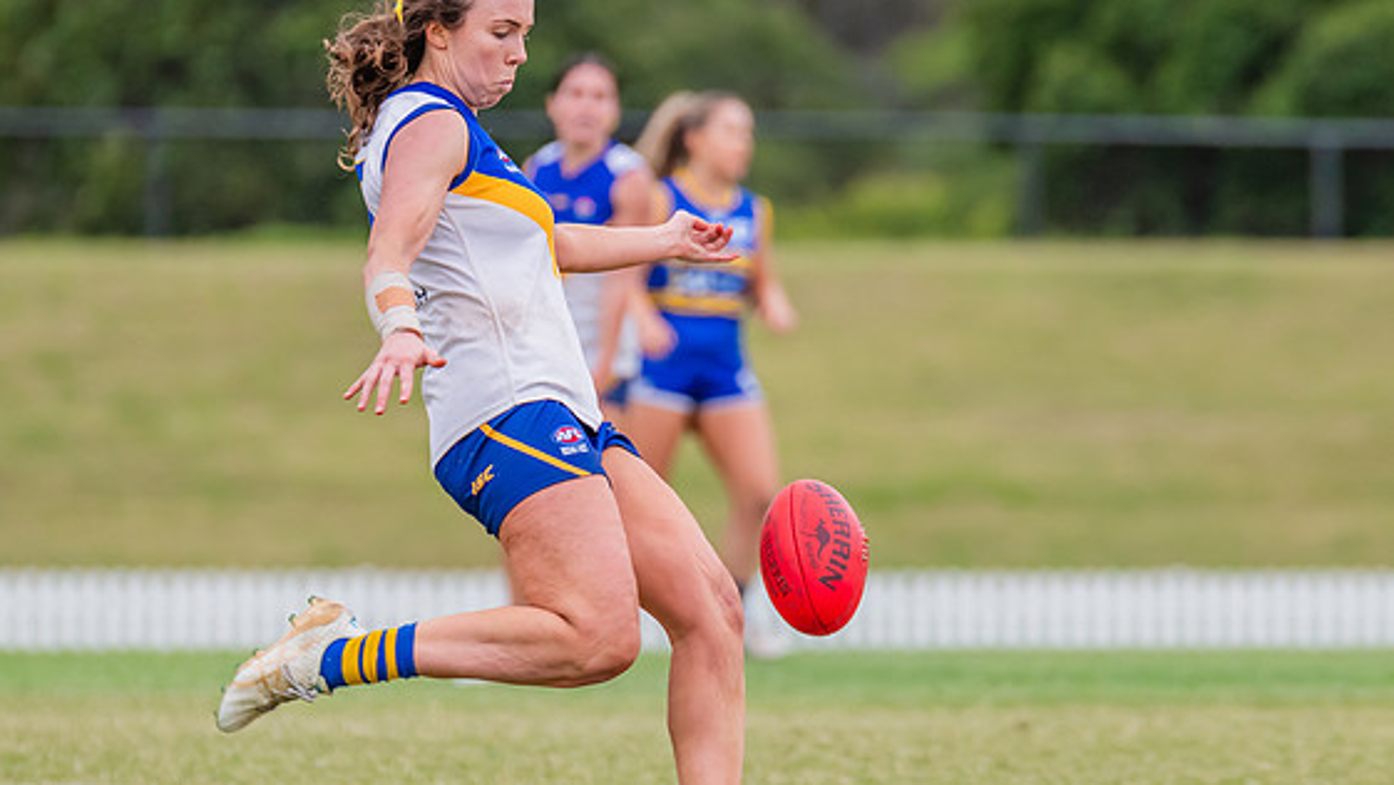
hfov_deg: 3.0
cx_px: 828
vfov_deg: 1.7
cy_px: 362
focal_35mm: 726
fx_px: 26844
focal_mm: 420
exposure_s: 1/1250
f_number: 6.3
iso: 800
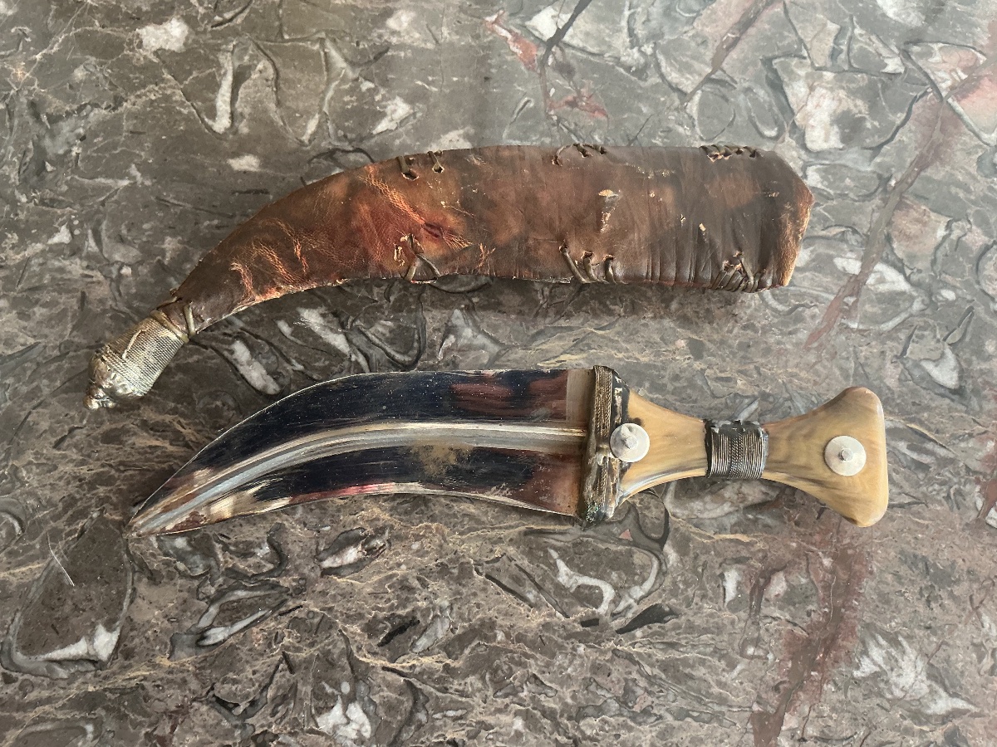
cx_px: 498
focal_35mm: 29
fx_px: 835
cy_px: 374
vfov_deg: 48.2
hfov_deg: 61.7
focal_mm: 3
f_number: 1.8
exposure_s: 1/60
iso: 100
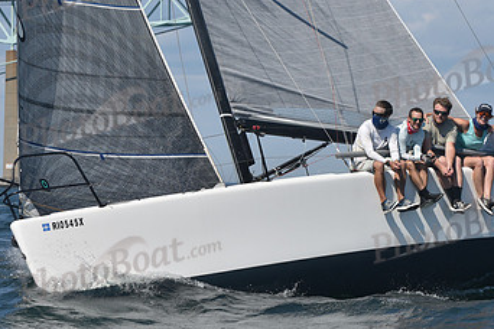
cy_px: 171
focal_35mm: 178
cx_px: 298
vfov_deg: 7.7
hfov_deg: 11.5
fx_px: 2442
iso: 250
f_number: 5.6
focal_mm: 105
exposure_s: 1/1250
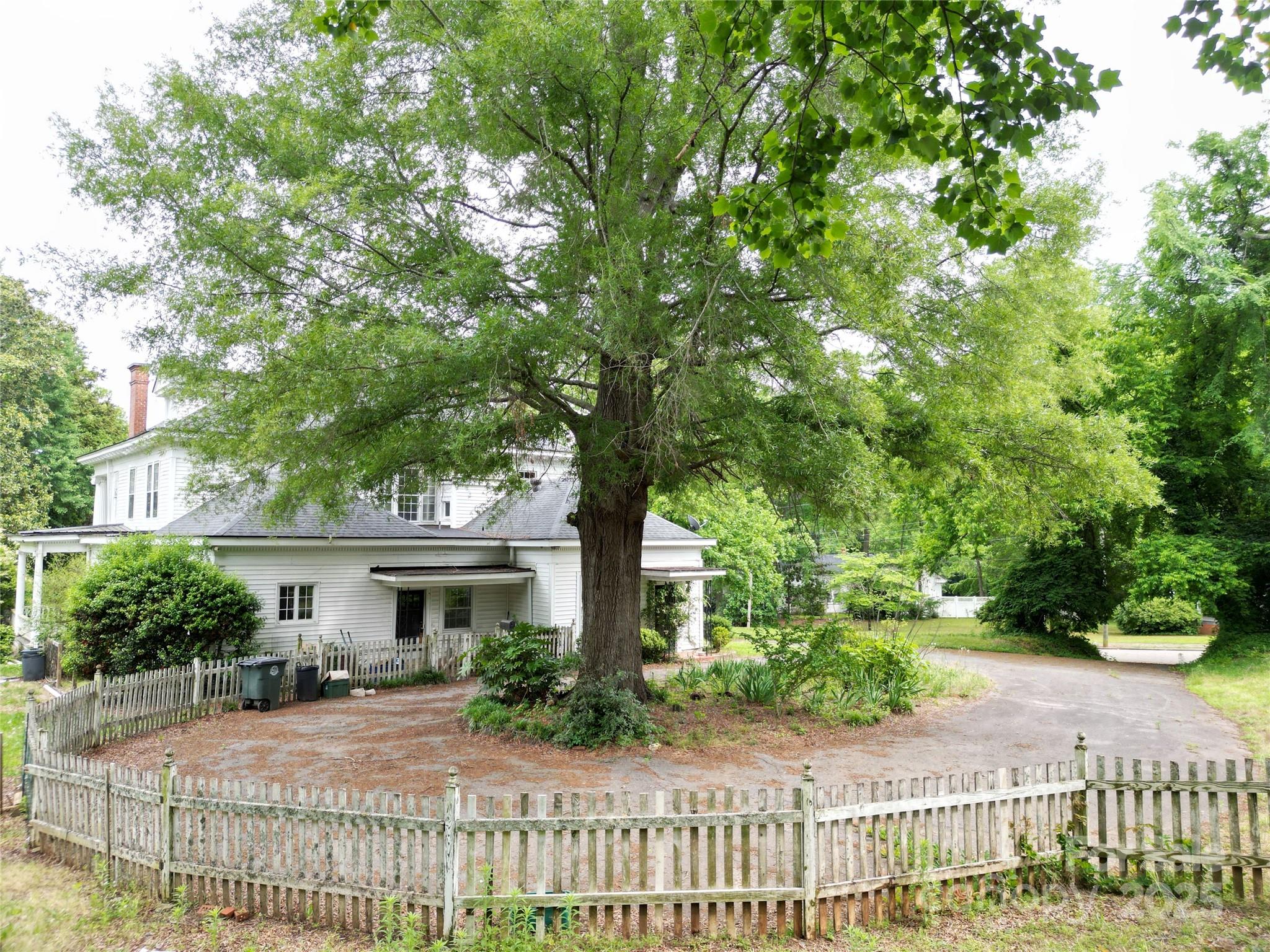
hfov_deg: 71.6
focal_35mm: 24
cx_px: 635
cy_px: 476
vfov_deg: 56.8
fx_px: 881
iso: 100
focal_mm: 6.72
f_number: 1.7
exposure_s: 1/400
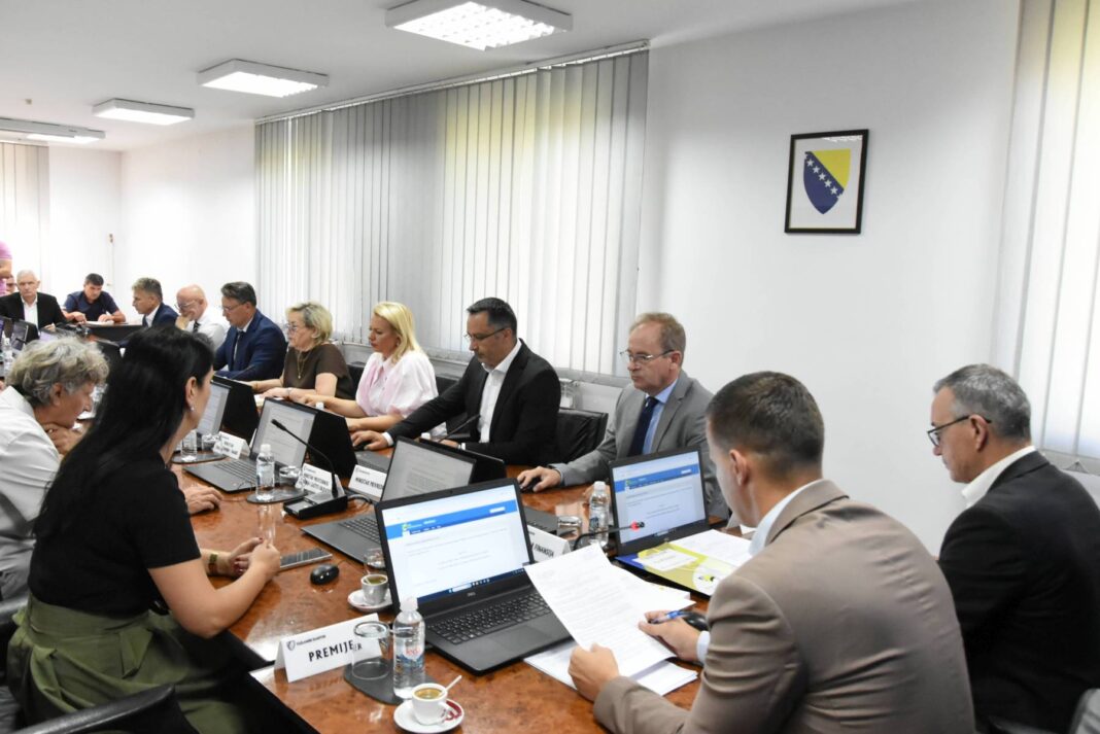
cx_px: 550
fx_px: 825
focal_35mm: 27
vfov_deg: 48.0
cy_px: 367
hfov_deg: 67.4
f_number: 6.3
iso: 4000
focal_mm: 18
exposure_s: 1/80
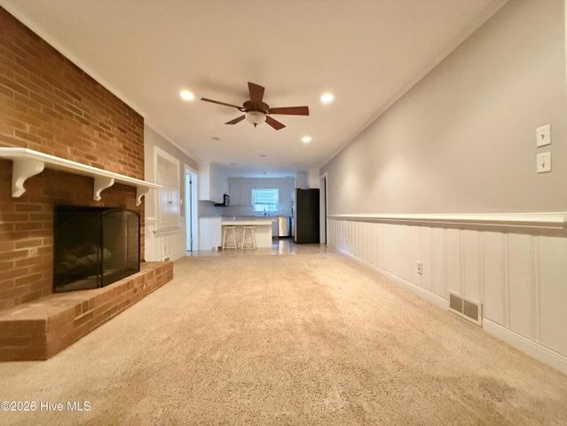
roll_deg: +0.7
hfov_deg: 102.0
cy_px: 213
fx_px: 229
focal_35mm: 14
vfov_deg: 85.7
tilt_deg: +1.2
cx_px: 284
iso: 1250
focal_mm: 2.22
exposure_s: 1/60
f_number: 2.2
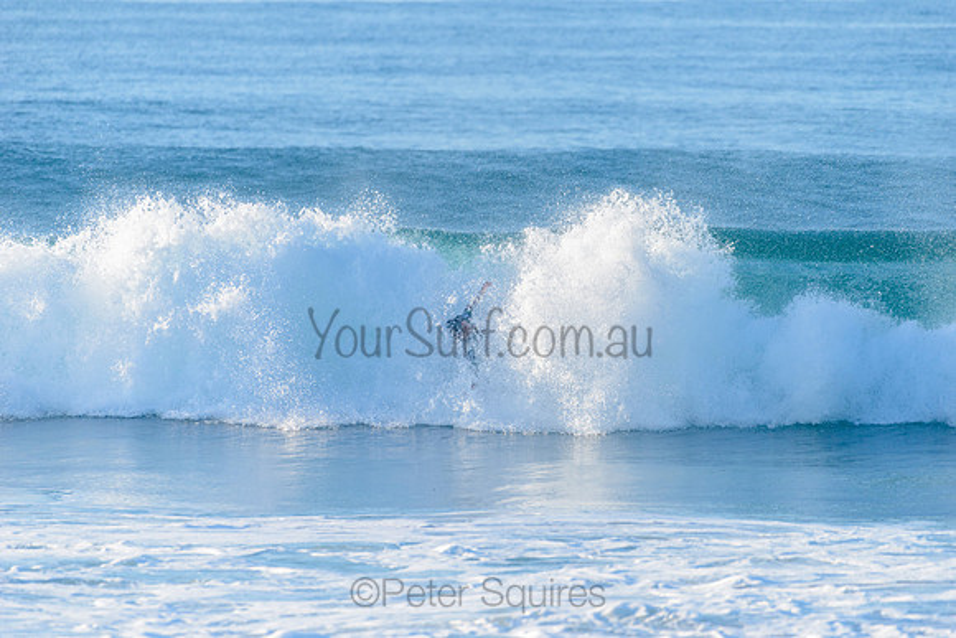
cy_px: 319
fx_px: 13283
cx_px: 478
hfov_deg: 4.1
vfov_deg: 2.8
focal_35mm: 500
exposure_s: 1/2000
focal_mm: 500
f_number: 5.6
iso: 450
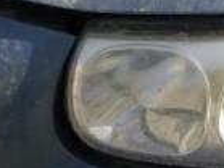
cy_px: 40
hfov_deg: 13.5
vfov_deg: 10.3
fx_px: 931
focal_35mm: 144
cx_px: 242
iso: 100
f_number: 3.9
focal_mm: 4.5
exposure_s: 1/400
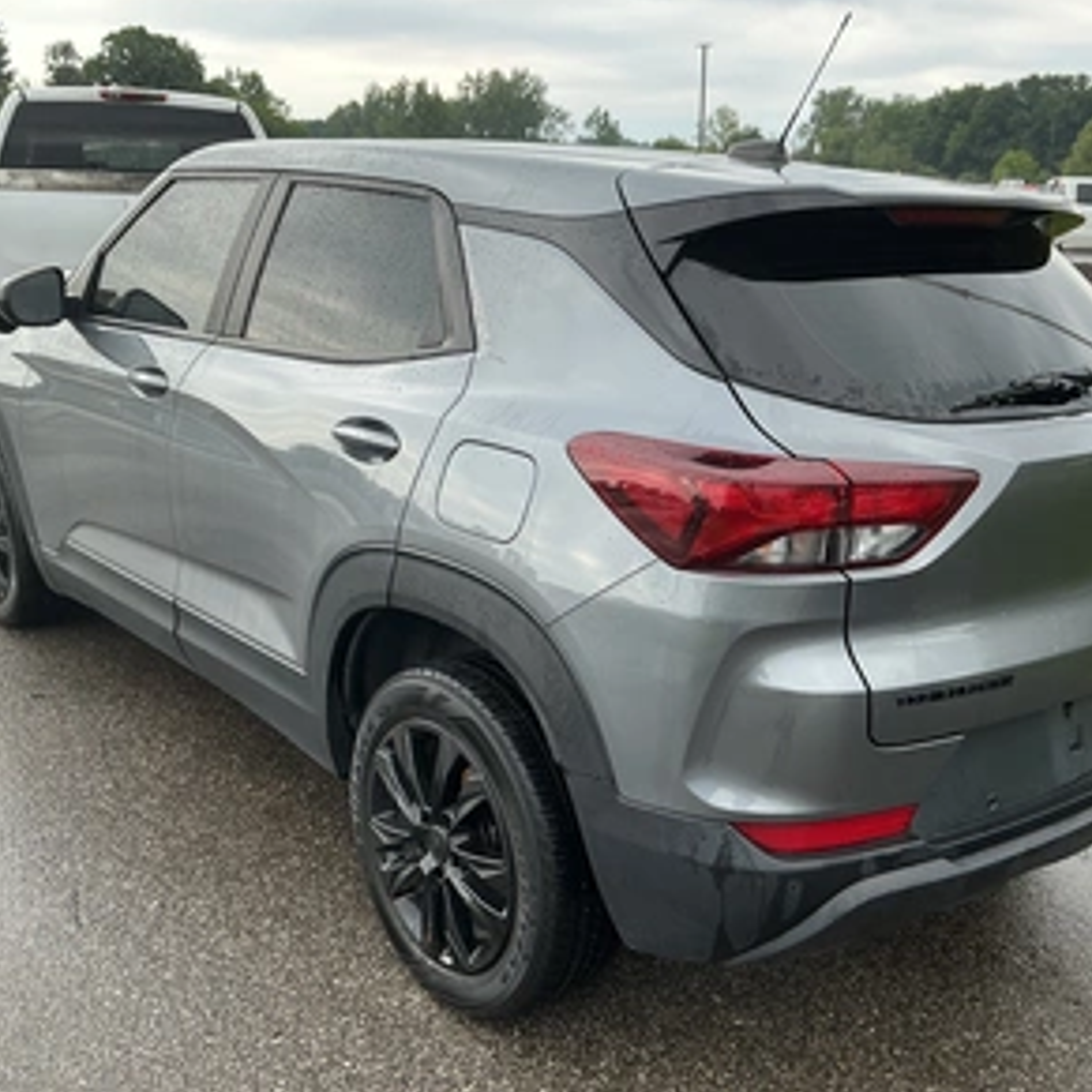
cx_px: 597
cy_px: 552
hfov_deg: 48.4
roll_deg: -1.7
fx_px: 1213
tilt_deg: -13.8
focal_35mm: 34
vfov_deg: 48.4
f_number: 1.8
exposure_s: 1/183
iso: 20
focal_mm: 3
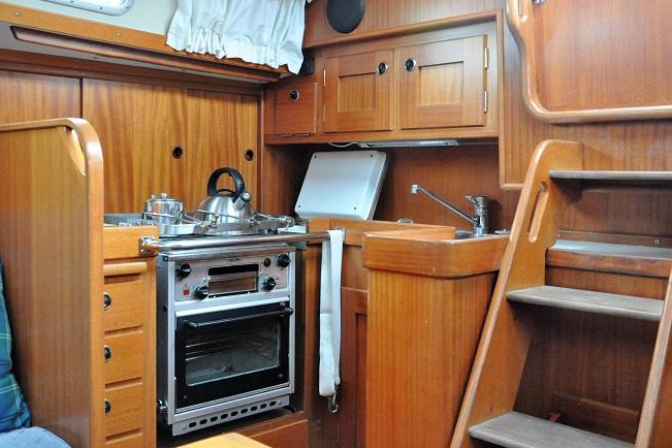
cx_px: 352
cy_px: 194
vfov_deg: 35.0
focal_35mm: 38
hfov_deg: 50.7
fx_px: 709
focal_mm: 22
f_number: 6.3
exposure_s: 1/160
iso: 3200
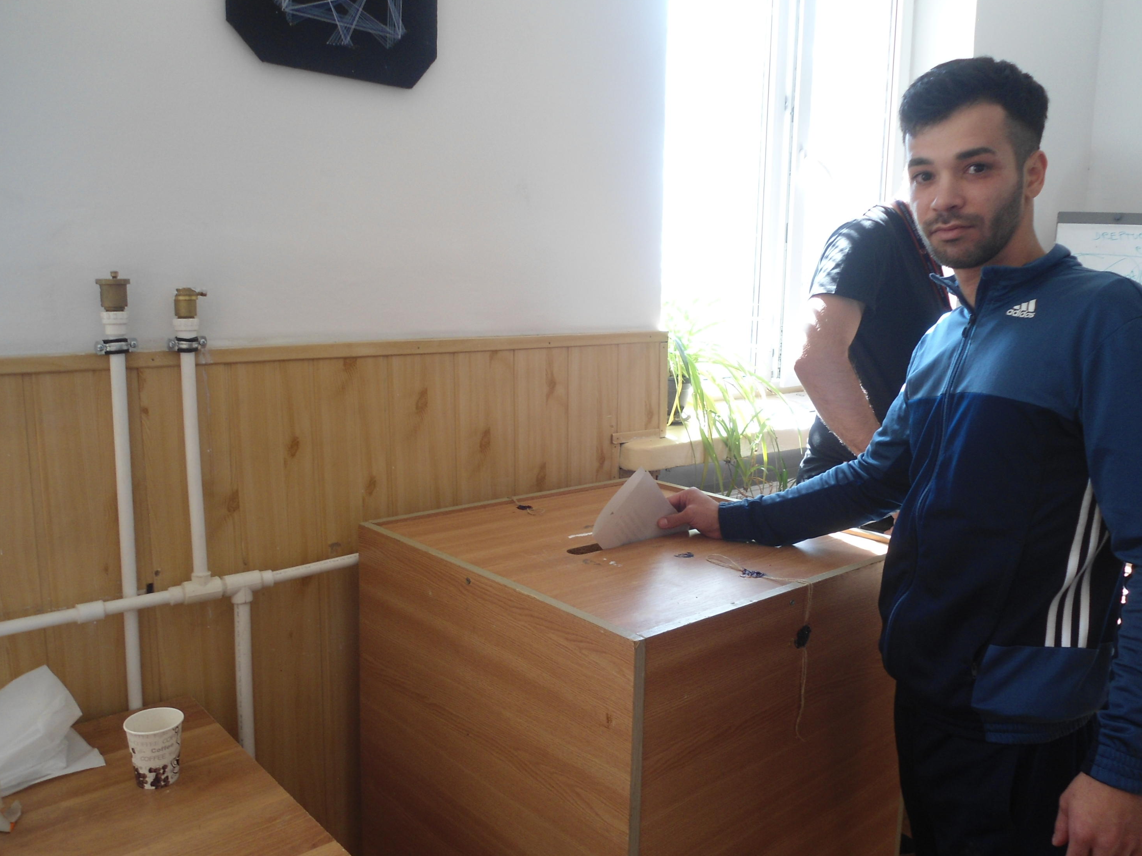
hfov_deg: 61.6
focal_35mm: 29
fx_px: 957
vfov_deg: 48.2
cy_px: 472
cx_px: 615
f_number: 2.8
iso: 80
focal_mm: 4.7
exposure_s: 1/30
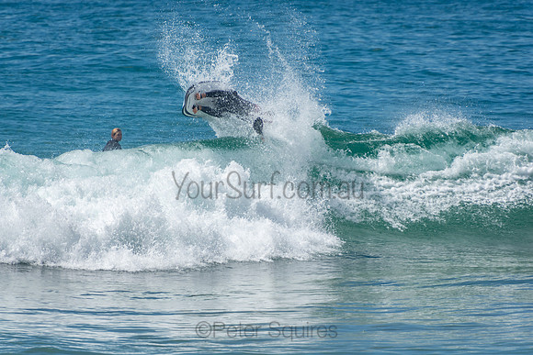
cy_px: 178
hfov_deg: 3.4
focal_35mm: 600
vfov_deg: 2.3
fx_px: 8885
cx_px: 266
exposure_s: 1/1250
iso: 140
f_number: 5.6
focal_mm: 400
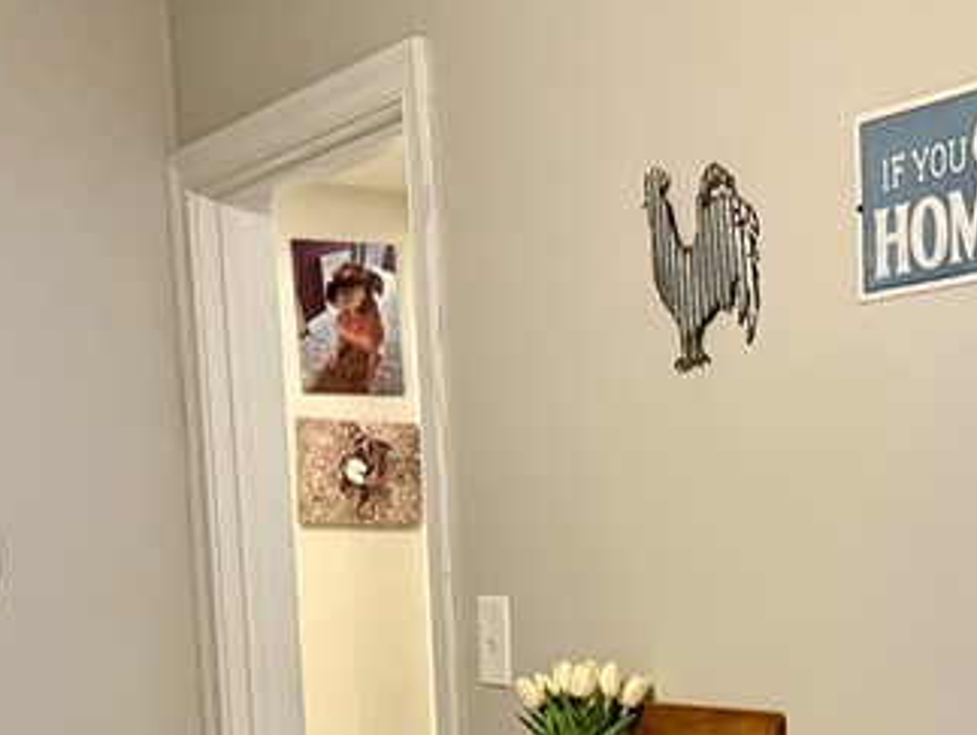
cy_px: 814
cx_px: 741
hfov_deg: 25.3
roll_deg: +2.0
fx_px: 2147
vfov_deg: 18.7
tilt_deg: -6.7
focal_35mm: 76
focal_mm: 6.76
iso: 640
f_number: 1.78
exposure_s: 1/60
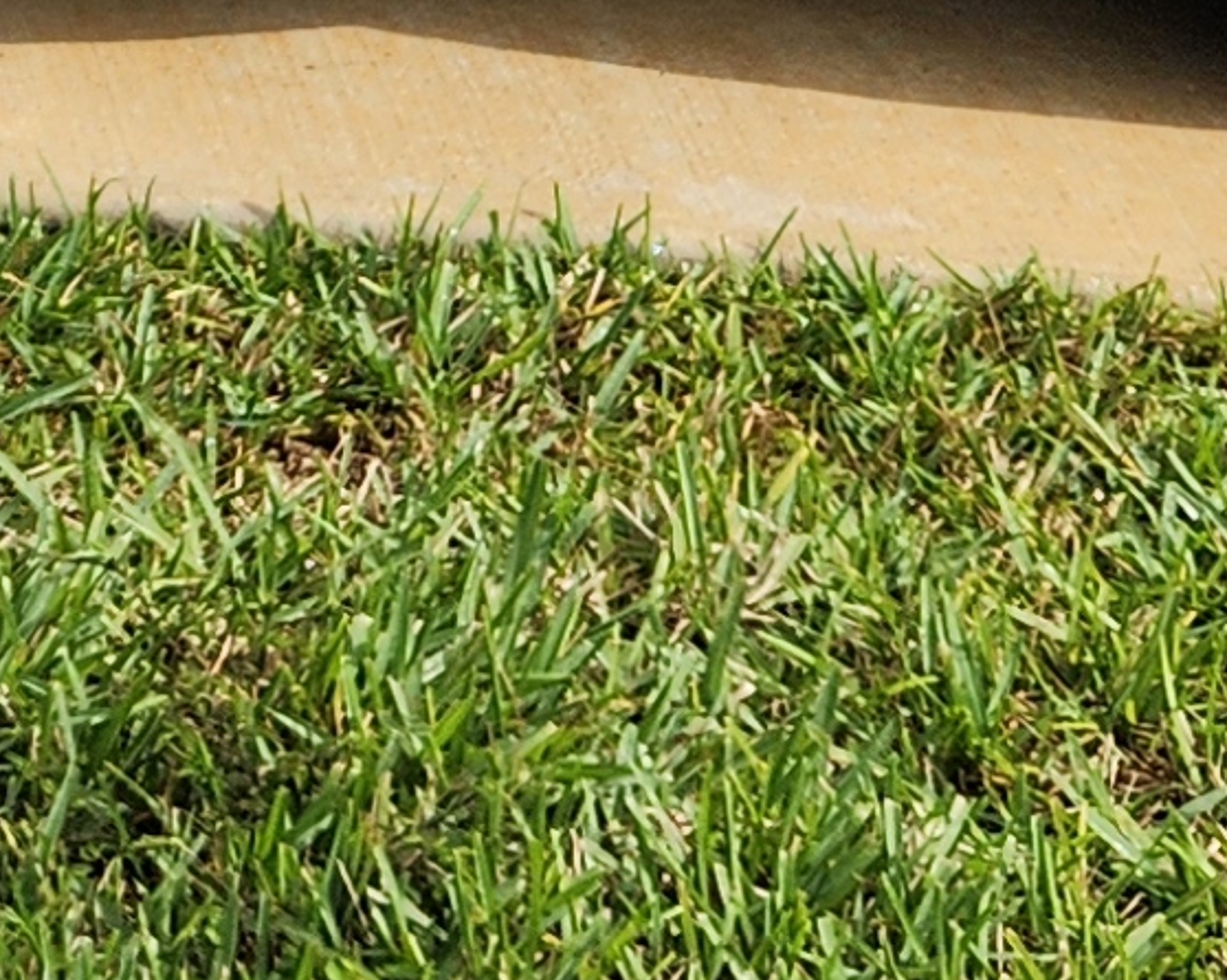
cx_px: -1091
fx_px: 5845
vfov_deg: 8.4
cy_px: -1705
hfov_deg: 11.1
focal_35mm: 161
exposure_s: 1/2157
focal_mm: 5.4
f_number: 1.8
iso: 20
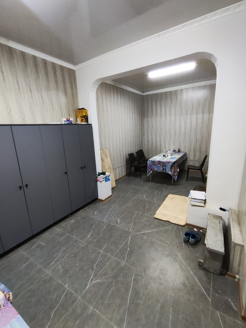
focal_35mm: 16
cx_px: 123
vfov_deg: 94.5
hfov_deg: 78.1
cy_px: 164
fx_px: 152
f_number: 2.2
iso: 368
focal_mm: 1.65
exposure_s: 1/40
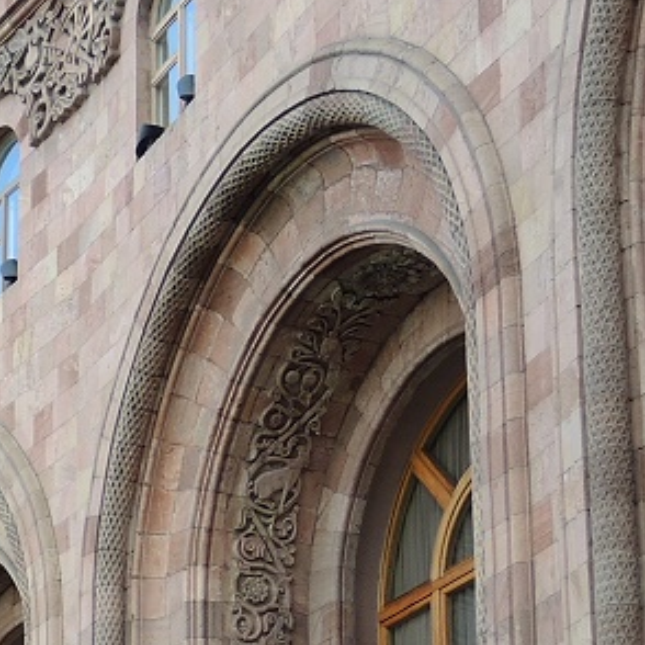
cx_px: -358
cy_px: 829
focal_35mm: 110
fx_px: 2319
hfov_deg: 14.6
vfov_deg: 15.1
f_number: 2
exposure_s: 1/400
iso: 80
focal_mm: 6
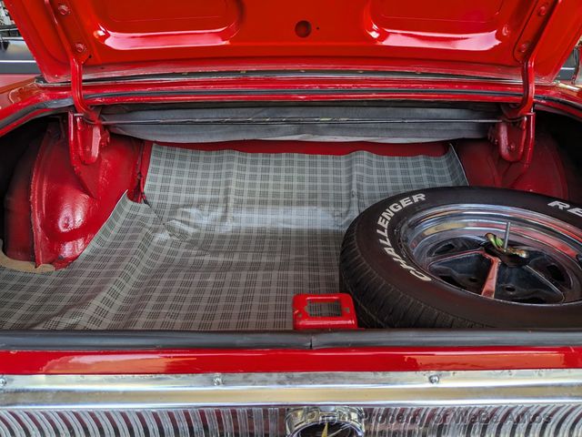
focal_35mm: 24
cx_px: 291
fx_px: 404
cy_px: 218
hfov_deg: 71.6
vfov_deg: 56.8
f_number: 1.7
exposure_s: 1/172
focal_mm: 4.53
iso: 38
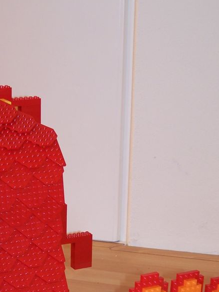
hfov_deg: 14.2
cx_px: 48
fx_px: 877
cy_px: 252
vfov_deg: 18.6
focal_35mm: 104
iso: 80
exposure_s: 1/2
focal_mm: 9.8
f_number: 3.1
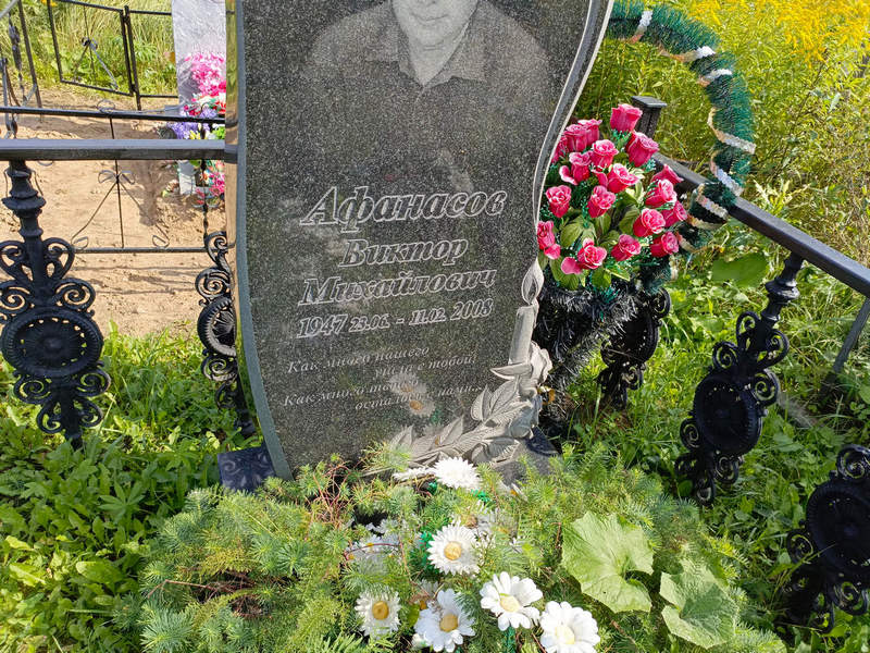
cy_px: 326
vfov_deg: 54.9
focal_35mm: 25
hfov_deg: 69.4
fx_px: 628
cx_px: 435
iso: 116
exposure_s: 1/572
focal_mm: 4.76
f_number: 1.69
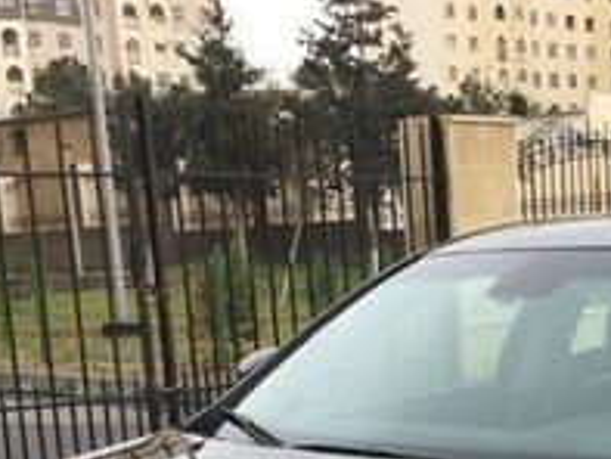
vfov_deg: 14.4
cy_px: 659
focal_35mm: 97
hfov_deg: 19.8
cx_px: 558
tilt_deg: -14.7
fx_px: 1713
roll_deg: +5.1
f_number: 2.2
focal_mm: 4.15
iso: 32
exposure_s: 1/176
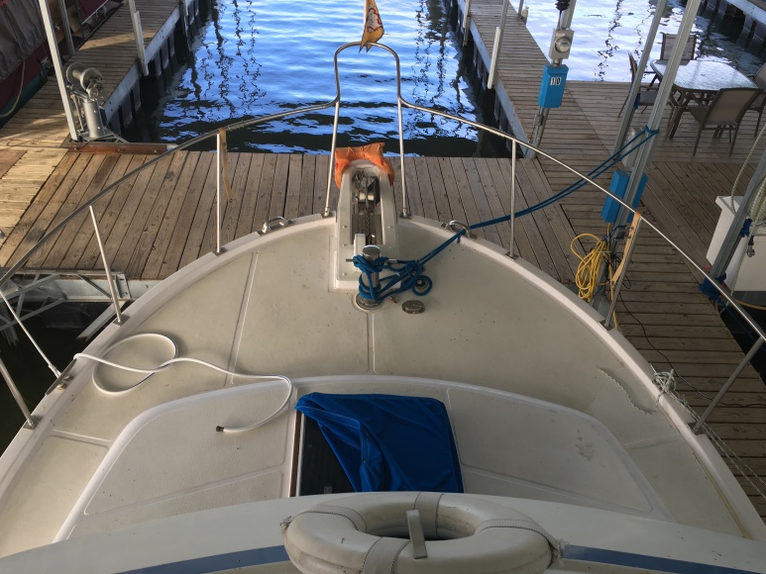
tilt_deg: -36.8
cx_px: 384
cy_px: 287
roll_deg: -3.6
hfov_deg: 60.0
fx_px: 664
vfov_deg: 46.8
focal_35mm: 30
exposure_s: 1/60
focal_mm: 4.15
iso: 25
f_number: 2.2
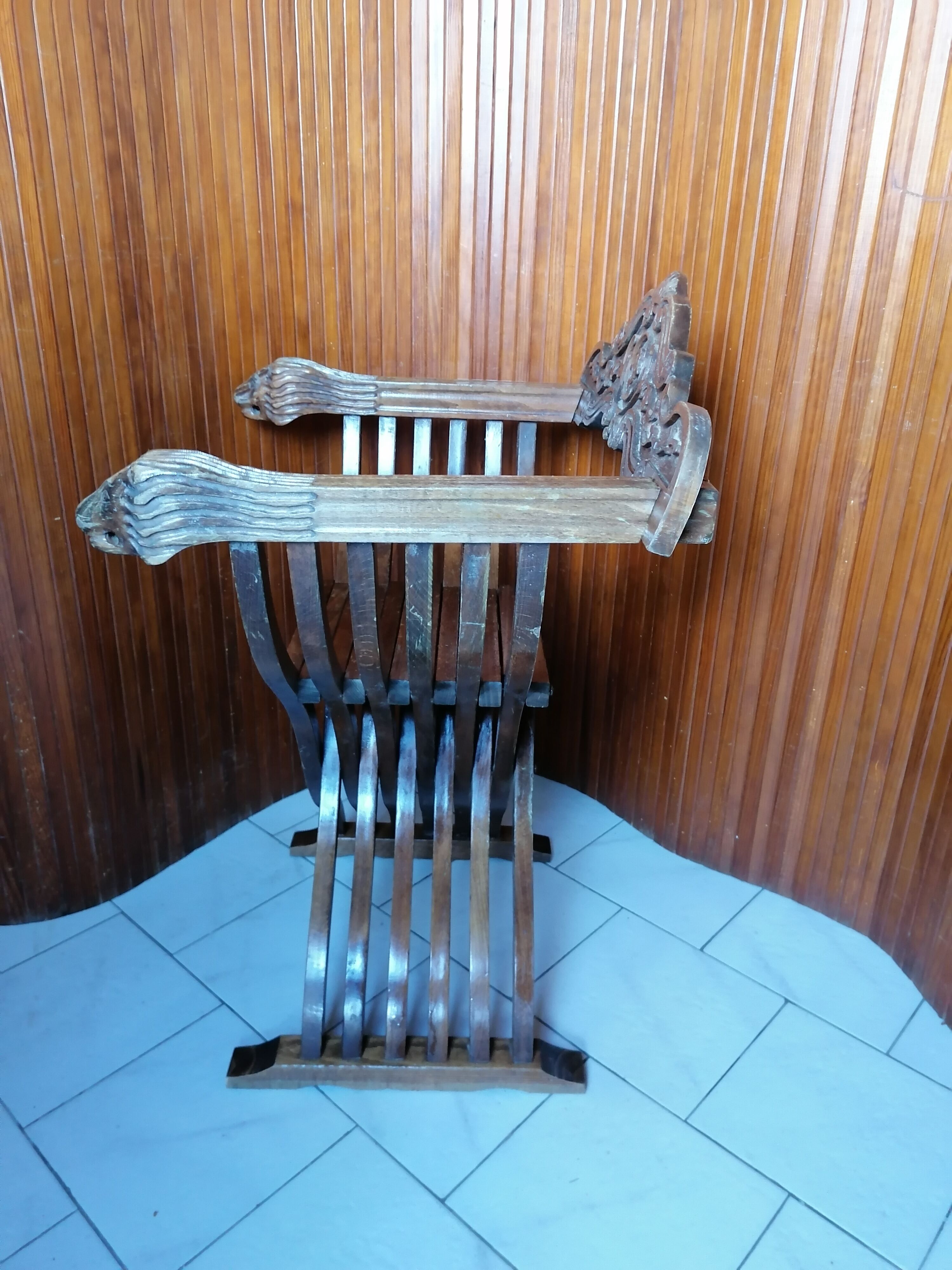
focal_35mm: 27
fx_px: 990
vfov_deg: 65.3
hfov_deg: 51.4
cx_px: 476
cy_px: 635
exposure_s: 1/24
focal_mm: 4.75
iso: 400
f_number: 1.8
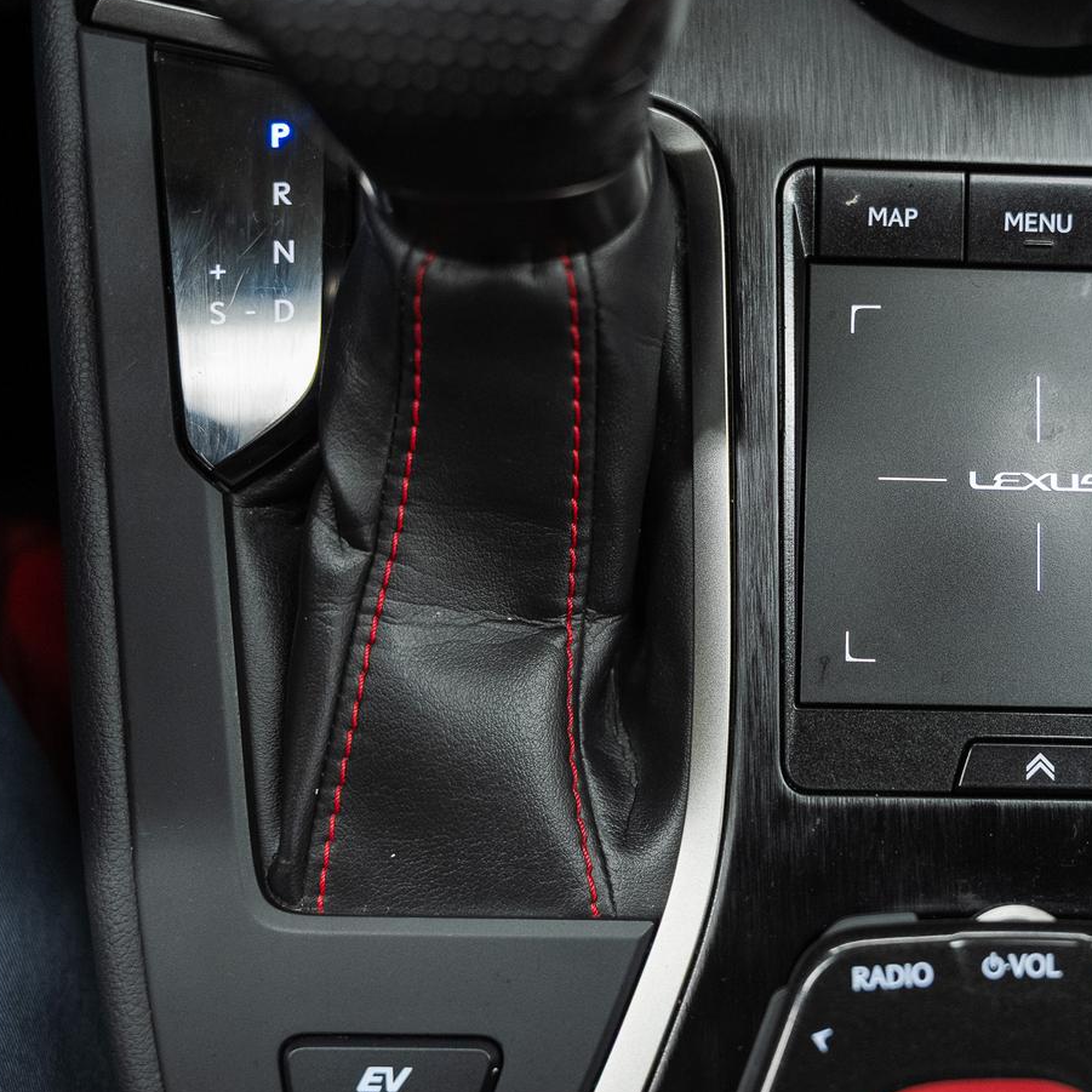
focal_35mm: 46
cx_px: 875
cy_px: 551
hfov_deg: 35.6
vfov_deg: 36.8
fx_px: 1642
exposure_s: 1/40
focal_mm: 31.7
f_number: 3.2
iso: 1000
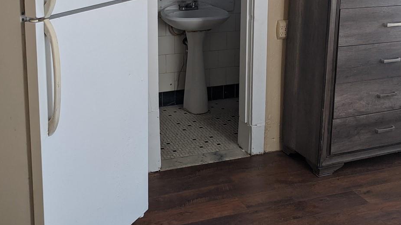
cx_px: 191
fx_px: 542
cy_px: 36
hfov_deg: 40.6
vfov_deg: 23.1
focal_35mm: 51
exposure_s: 1/60
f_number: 1.73
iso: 70
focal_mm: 4.38
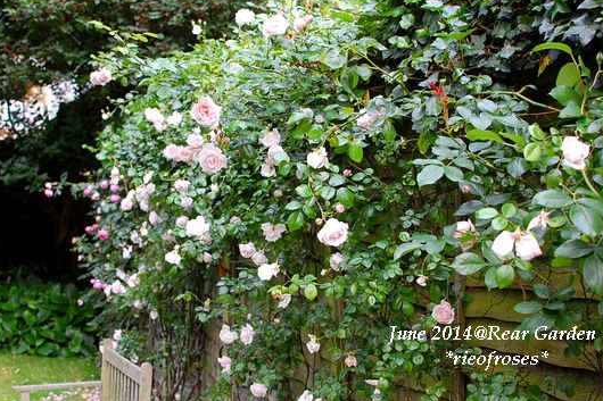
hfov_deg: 33.6
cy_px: 212
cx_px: 280
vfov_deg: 22.8
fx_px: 997
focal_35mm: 60
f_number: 4
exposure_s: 1/60
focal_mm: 35
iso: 400
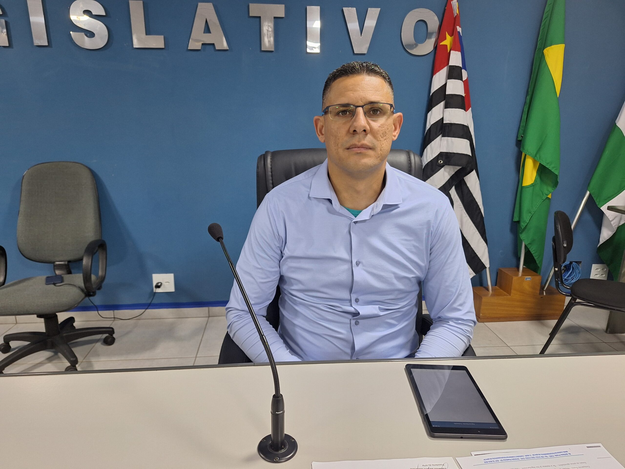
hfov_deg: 73.9
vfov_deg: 58.9
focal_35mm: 23
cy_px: 234
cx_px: 312
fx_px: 415
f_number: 1.8
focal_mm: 5.54
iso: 125
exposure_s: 1/40
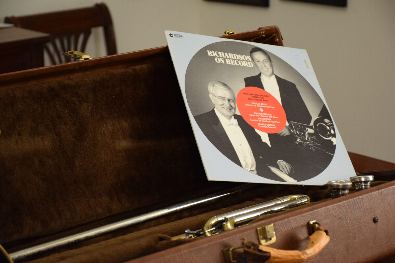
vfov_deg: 13.0
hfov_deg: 19.5
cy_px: 132
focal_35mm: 105
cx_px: 198
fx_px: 1152
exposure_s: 1/60
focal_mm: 70
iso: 1800
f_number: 5
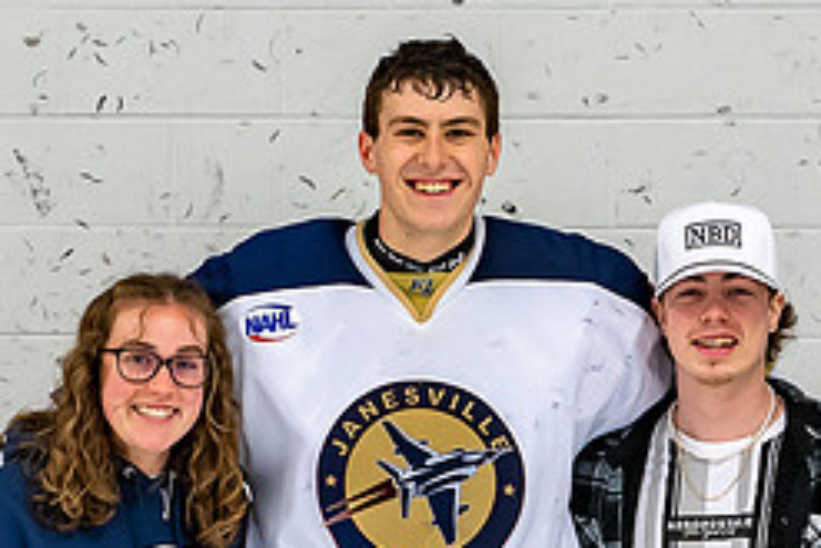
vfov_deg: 5.8
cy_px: 516
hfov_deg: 8.6
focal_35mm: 238
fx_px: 5431
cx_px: 575
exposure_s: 1/250
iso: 640
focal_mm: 48
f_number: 4
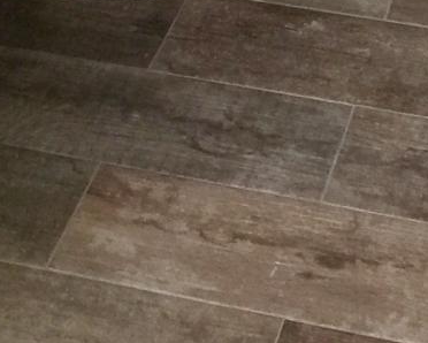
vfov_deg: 8.7
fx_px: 1926
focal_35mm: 152
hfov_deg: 12.7
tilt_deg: -14.0
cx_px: 136
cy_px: -613
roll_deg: +1.5
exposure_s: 1/15
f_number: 2.2
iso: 40
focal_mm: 4.15
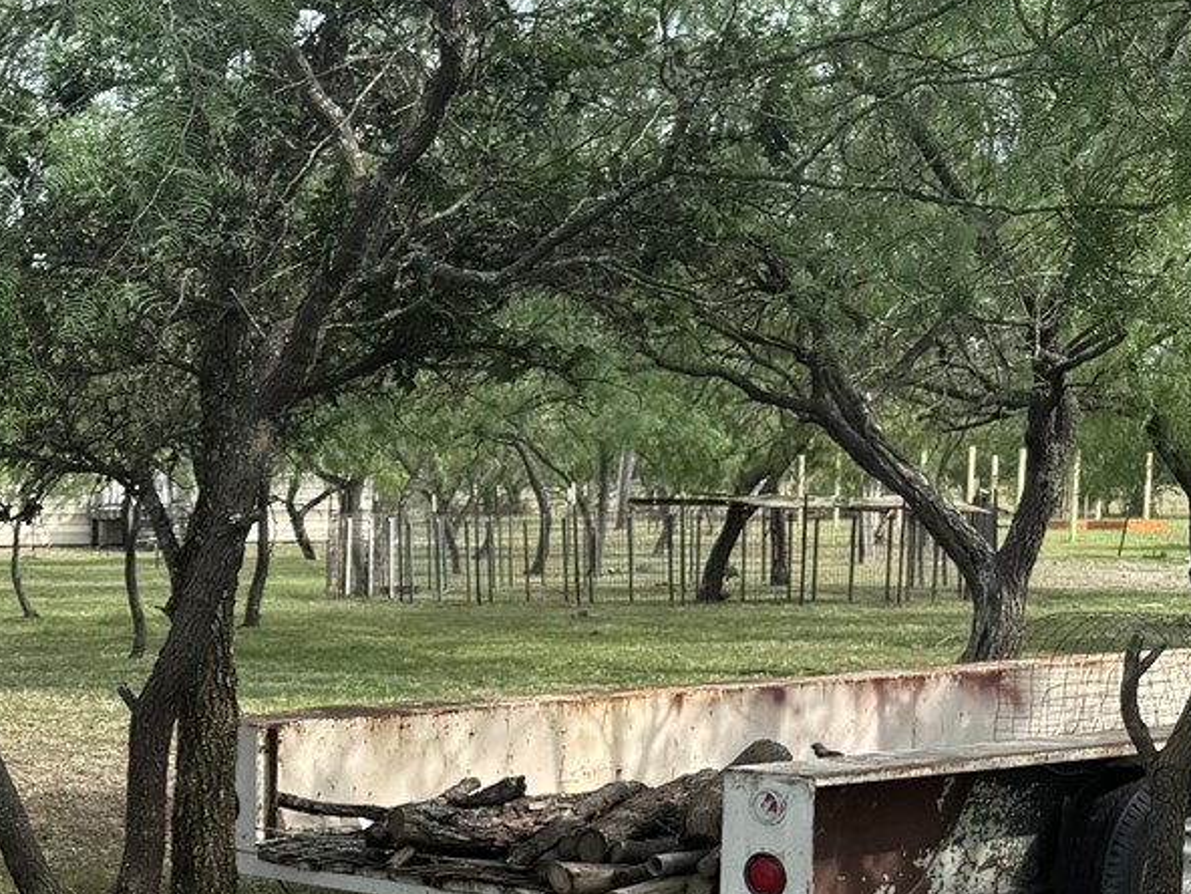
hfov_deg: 19.6
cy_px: 805
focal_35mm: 83
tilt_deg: -4.6
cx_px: -718
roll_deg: +0.3
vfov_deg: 17.5
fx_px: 2856
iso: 80
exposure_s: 1/1770
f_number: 1.78
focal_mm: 6.76
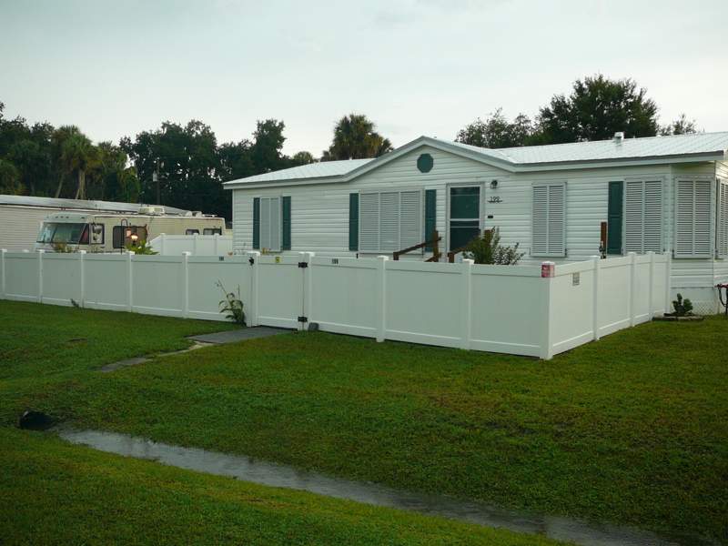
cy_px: 273
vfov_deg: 40.7
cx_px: 364
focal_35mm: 35
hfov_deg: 52.6
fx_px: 736
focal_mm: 5.2
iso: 80
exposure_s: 1/50
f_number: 2.8
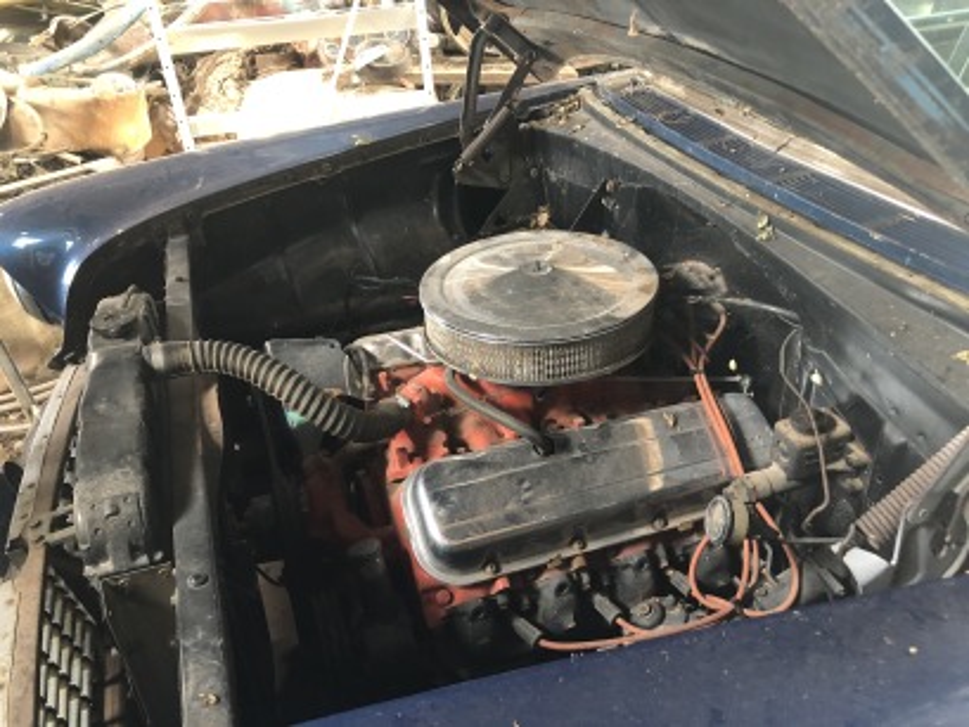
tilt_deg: -32.7
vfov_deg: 49.8
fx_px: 784
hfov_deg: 63.4
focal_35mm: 28
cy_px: 364
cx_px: 484
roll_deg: +5.1
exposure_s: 1/15
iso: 80
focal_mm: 3.99
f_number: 1.8
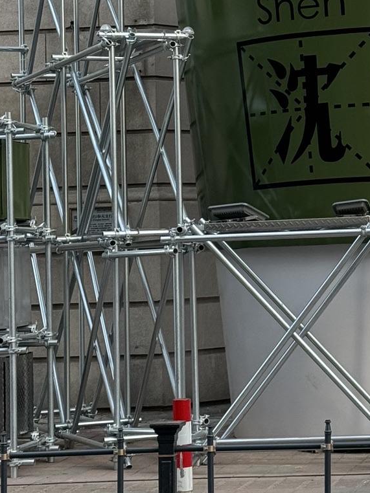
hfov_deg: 11.5
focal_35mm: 126
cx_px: 448
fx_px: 1797
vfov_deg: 15.5
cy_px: 77
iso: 100
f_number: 1.78
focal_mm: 6.76
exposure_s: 1/118
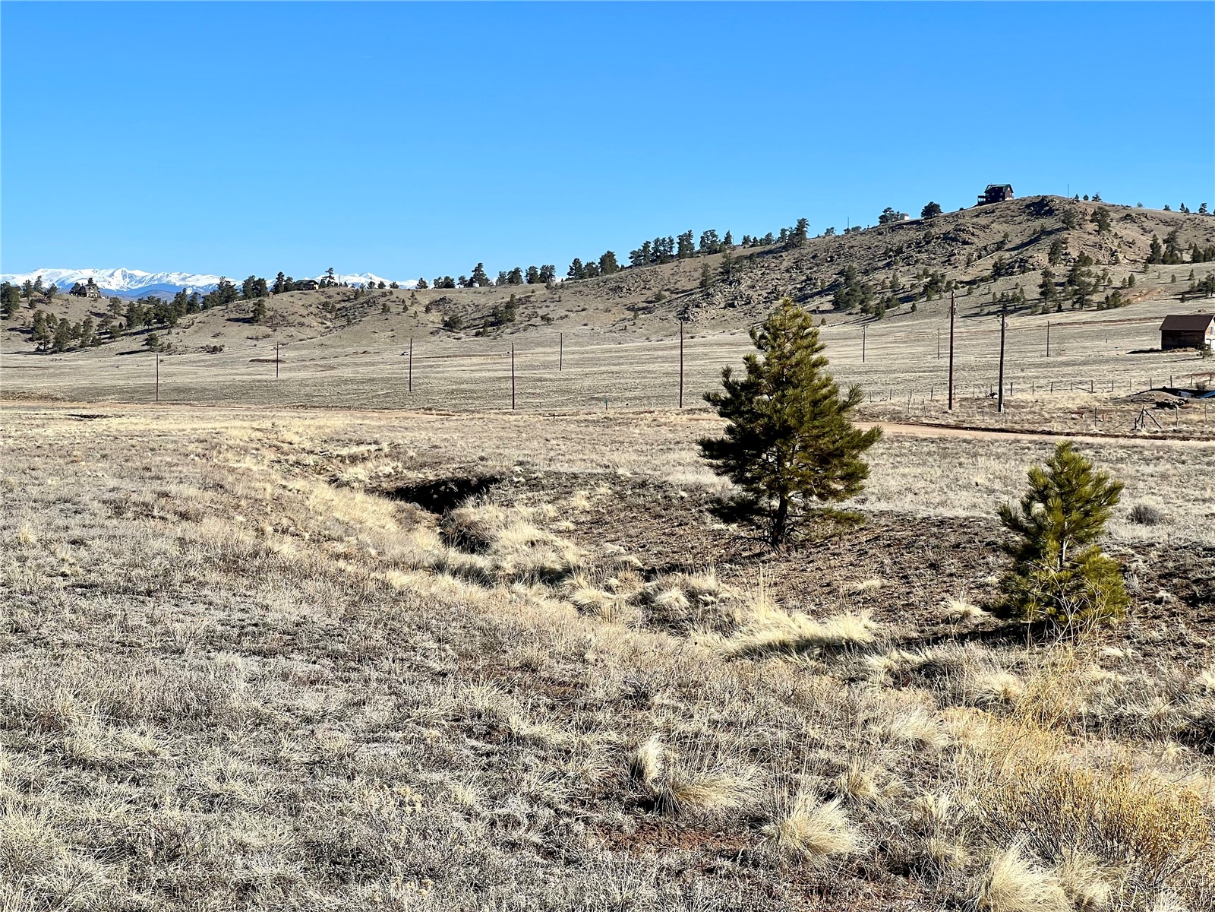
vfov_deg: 19.1
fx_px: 2703
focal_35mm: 77
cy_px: 456
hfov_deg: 25.3
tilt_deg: -3.4
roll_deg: -0.8
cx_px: 608
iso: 32
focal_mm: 9
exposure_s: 1/853
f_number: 2.8
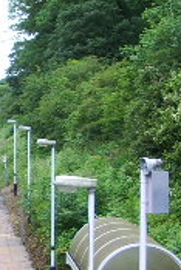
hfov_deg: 9.6
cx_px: -187
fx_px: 1001
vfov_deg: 15.1
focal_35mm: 133
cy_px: 273
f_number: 2.6
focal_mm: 5.8
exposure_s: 1/80
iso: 50
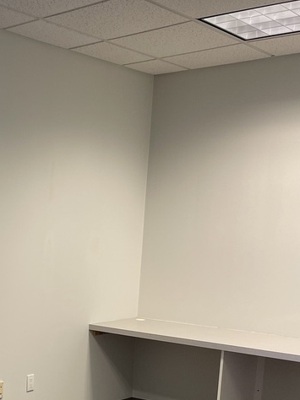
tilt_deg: -10.2
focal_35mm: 57
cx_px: -14
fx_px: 659
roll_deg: -1.2
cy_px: 343
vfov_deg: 32.5
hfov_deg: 24.3
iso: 80
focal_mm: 5.1
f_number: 1.6
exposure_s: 1/60
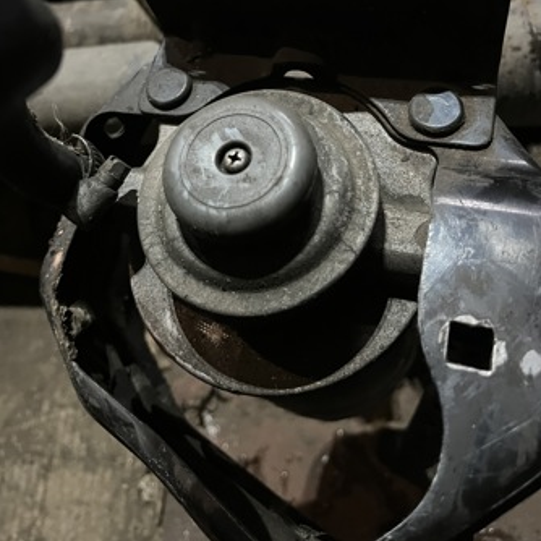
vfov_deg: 48.3
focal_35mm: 33
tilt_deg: -74.0
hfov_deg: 49.7
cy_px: 154
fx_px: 583
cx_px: 264
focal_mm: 5.1
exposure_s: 1/25
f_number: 1.6
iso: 1000
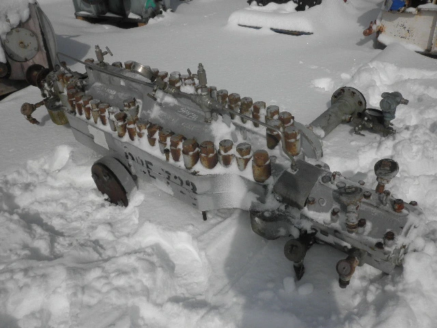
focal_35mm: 35
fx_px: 442
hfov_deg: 52.6
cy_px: 164
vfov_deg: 40.7
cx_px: 218
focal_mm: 6.1
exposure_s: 1/500
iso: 64
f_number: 9.1
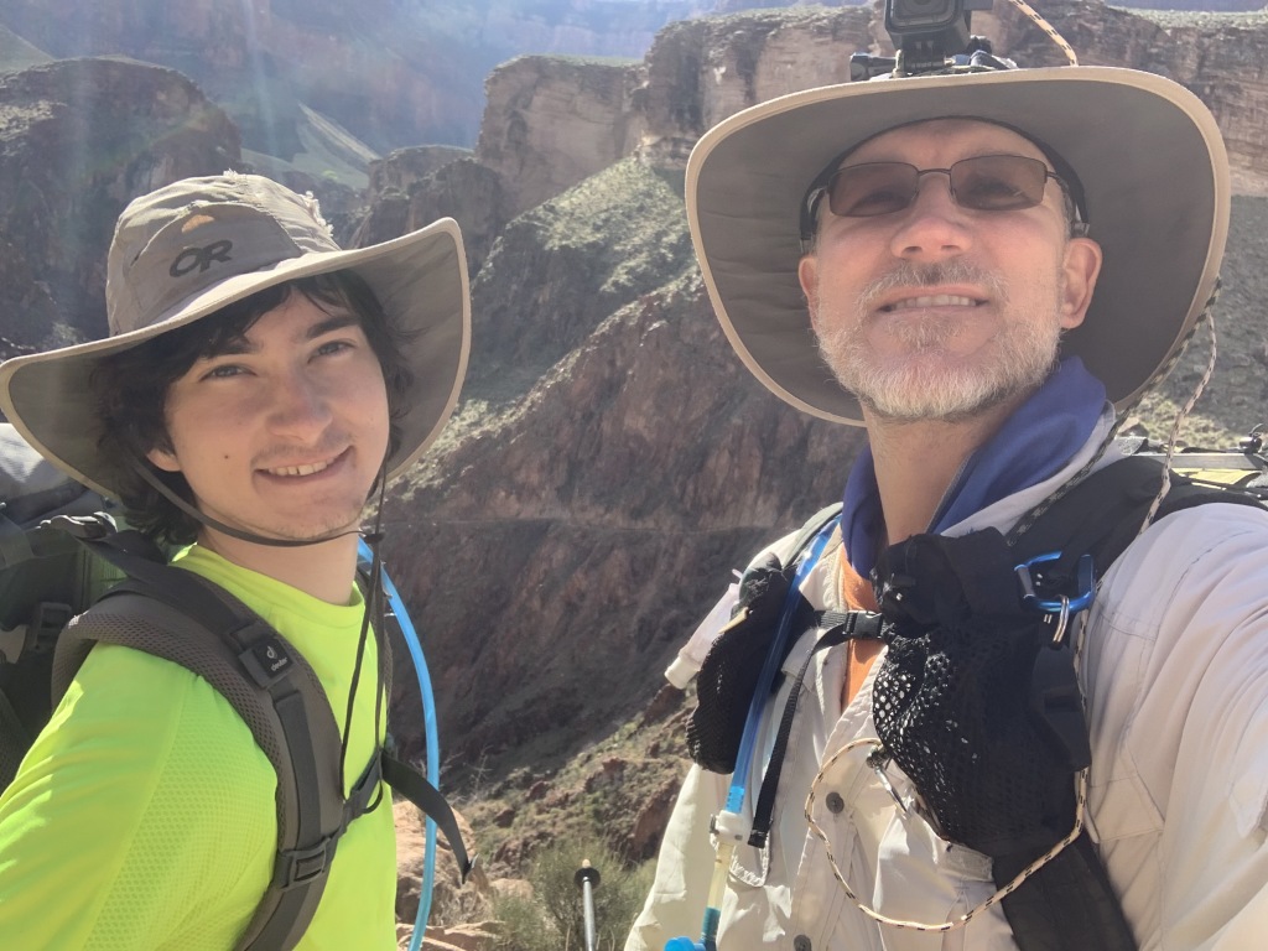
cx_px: 634
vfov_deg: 44.2
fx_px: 1172
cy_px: 476
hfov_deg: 56.8
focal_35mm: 32
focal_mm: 2.87
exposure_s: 1/339
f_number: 2.2
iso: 16
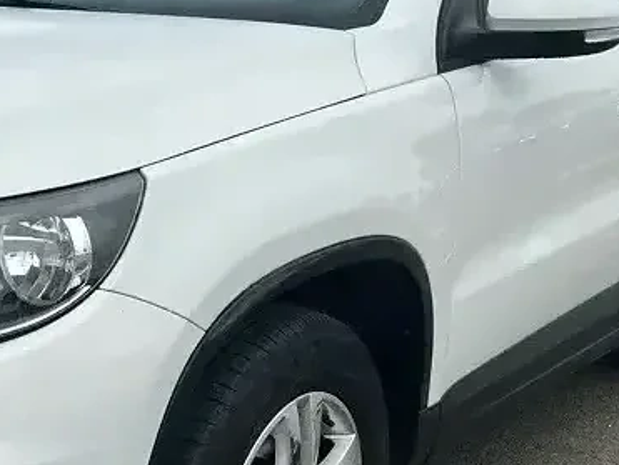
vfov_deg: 21.0
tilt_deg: -13.5
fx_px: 1253
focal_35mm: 70
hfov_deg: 27.0
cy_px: 292
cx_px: 83
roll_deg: -2.7
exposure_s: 1/3165
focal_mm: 5.7
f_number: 1.5
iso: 50
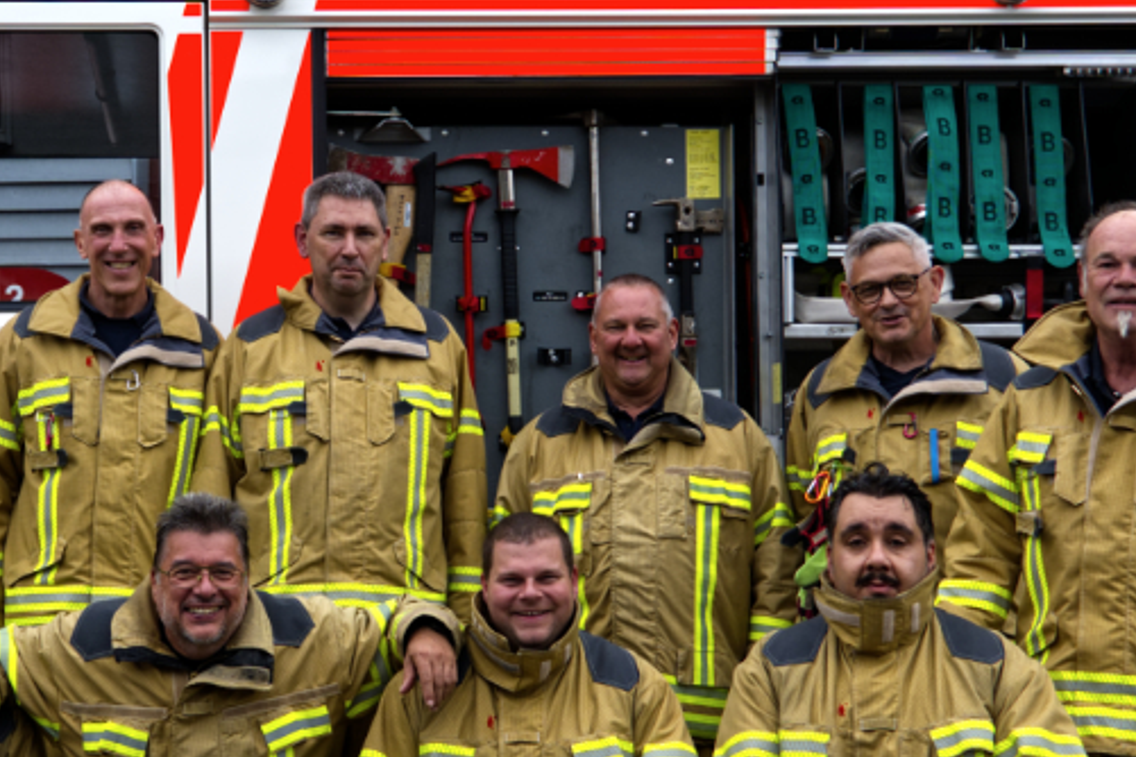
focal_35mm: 68
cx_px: 329
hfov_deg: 29.3
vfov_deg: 20.0
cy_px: 422
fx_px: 2152
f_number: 4
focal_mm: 19
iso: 125
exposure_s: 1/320
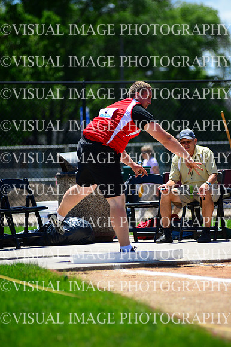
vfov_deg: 10.3
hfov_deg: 6.9
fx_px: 1927
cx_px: 116
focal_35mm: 200
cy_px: 174
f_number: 4
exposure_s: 1/2500
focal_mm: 200
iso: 320
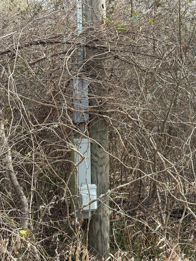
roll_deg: +0.6
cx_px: 98
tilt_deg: -1.2
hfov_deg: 28.0
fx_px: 393
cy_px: 130
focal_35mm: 52
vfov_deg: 36.8
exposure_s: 1/724
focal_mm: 5.96
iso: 50
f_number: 1.6
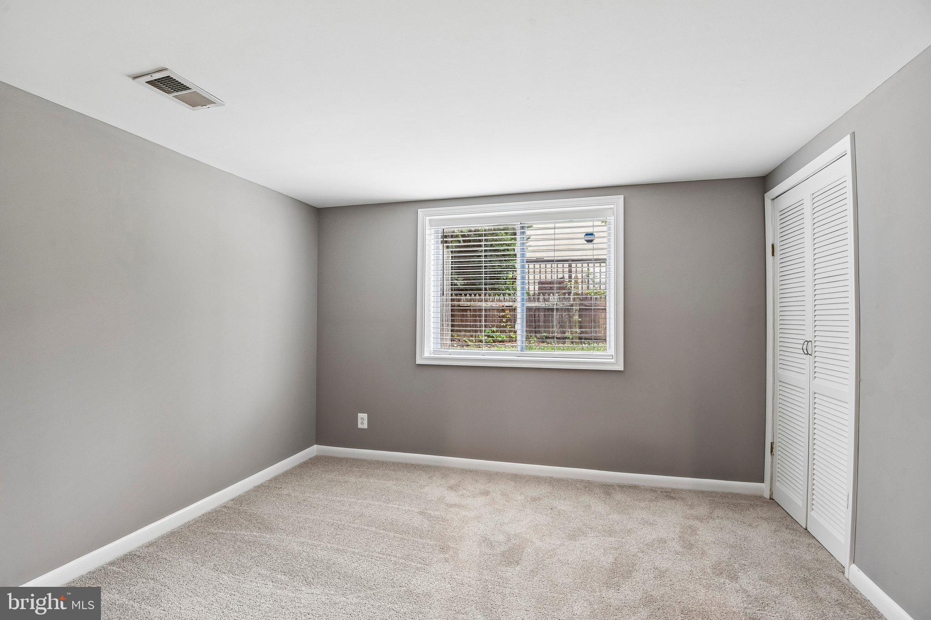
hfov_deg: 96.7
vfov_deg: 73.7
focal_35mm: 16
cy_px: 310
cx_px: 466
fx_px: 414
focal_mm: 16
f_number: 8
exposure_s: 1/10
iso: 400
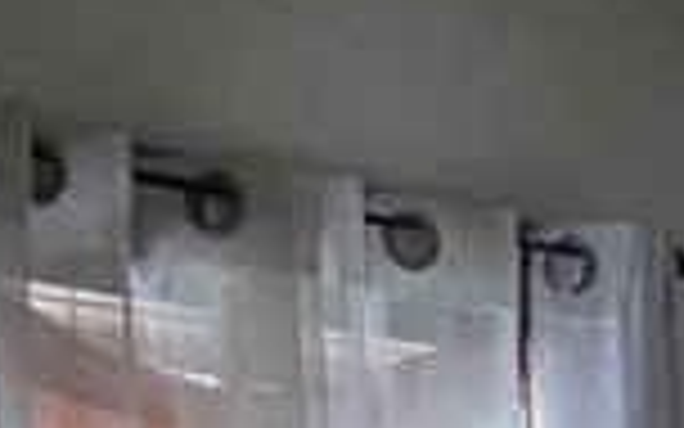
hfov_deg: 12.4
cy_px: 1311
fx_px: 3057
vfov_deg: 7.1
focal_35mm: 164
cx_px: 868
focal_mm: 6.3
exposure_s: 1/120
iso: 2000
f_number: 1.7
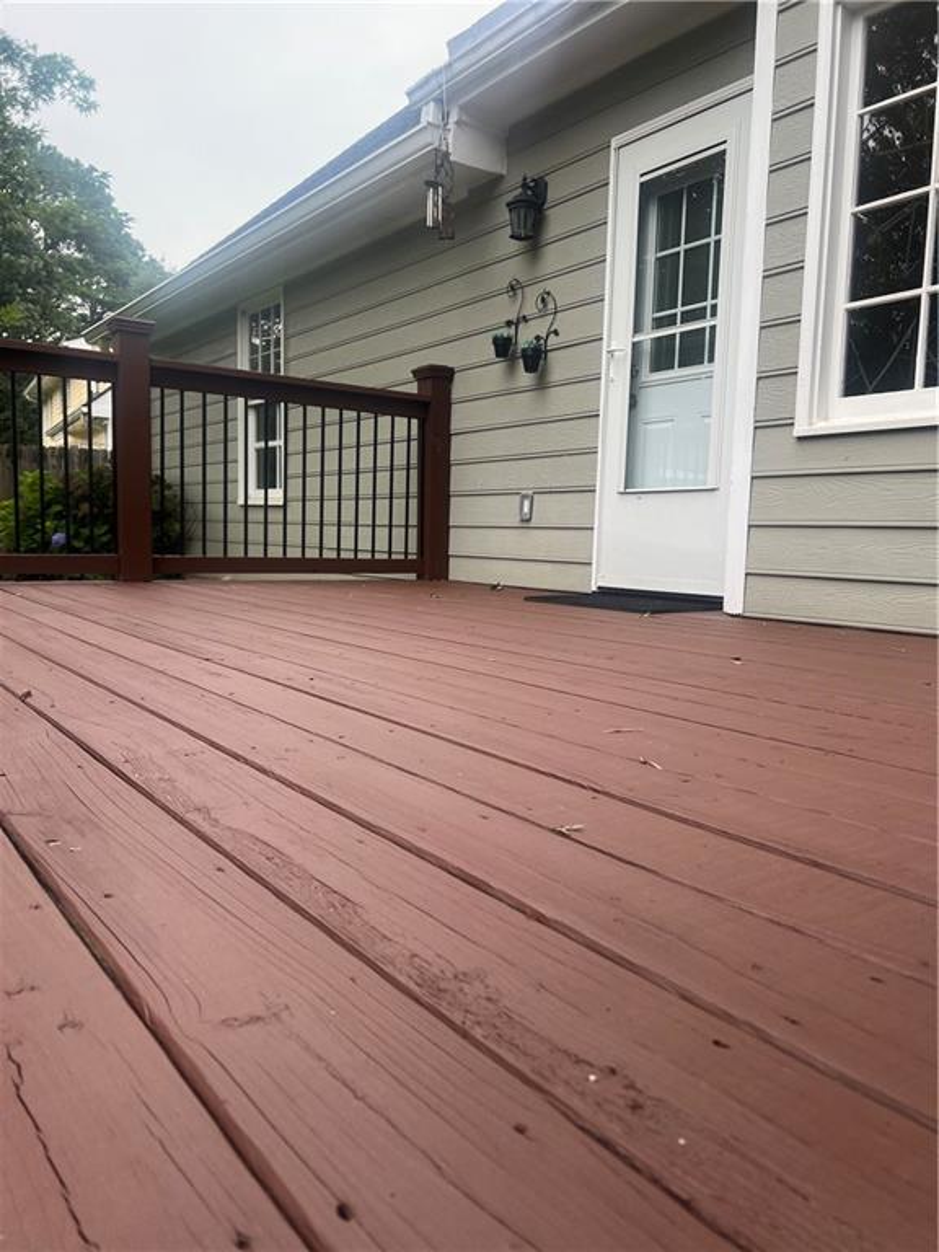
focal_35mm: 26
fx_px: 940
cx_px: 470
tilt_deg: -5.6
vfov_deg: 67.3
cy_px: 626
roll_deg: -2.2
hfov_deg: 53.1
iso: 50
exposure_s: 1/723
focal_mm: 5.7
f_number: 1.5
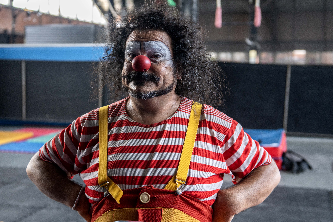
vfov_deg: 28.0
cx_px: 166
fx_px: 444
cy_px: 111
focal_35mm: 48
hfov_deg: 41.1
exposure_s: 1/125
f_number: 3.5
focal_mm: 48
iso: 640
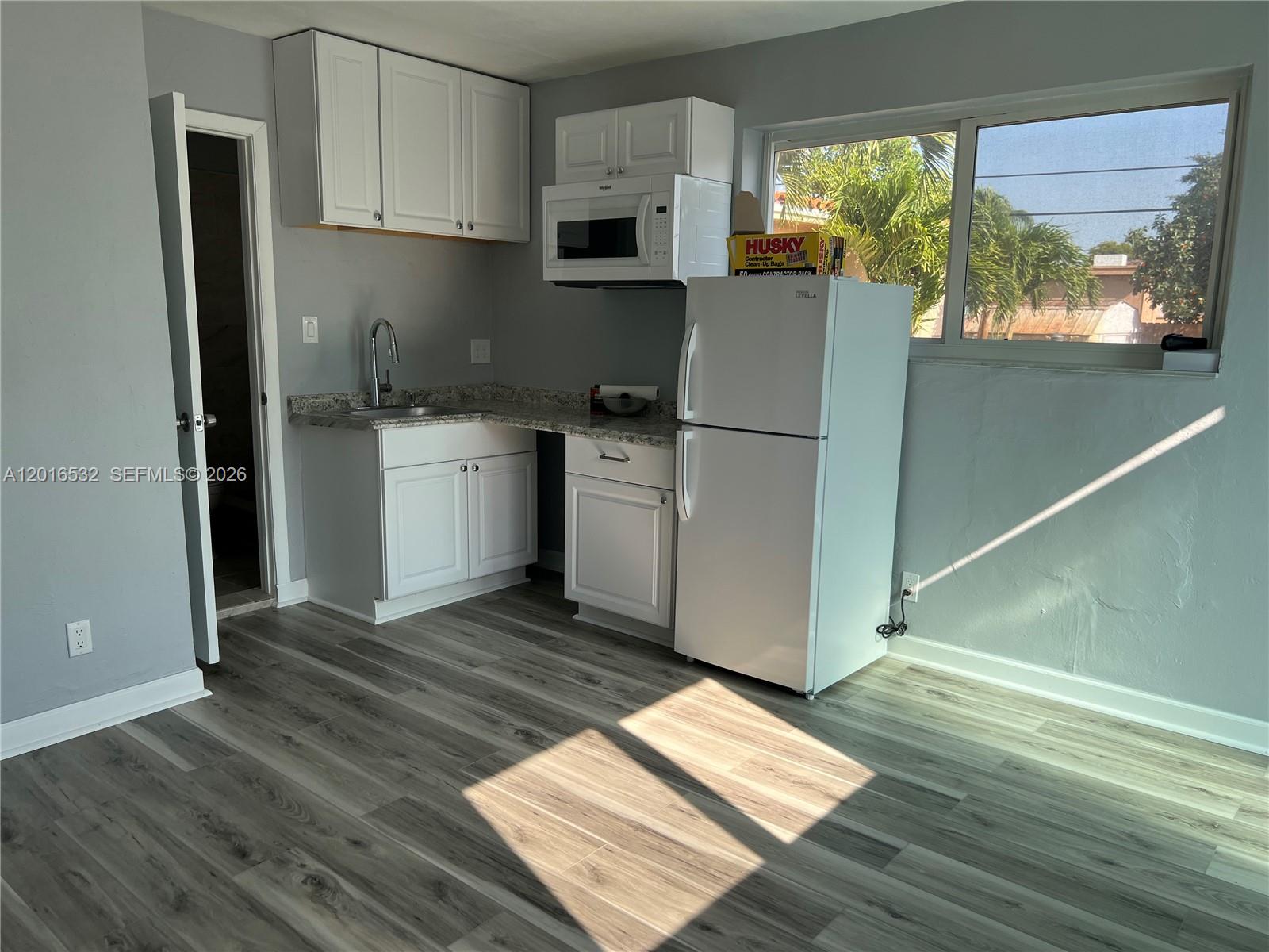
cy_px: 476
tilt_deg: -9.9
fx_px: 953
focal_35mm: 26
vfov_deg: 53.1
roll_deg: -1.2
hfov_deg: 67.3
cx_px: 634
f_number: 1.5
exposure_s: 1/748
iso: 50
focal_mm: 5.7
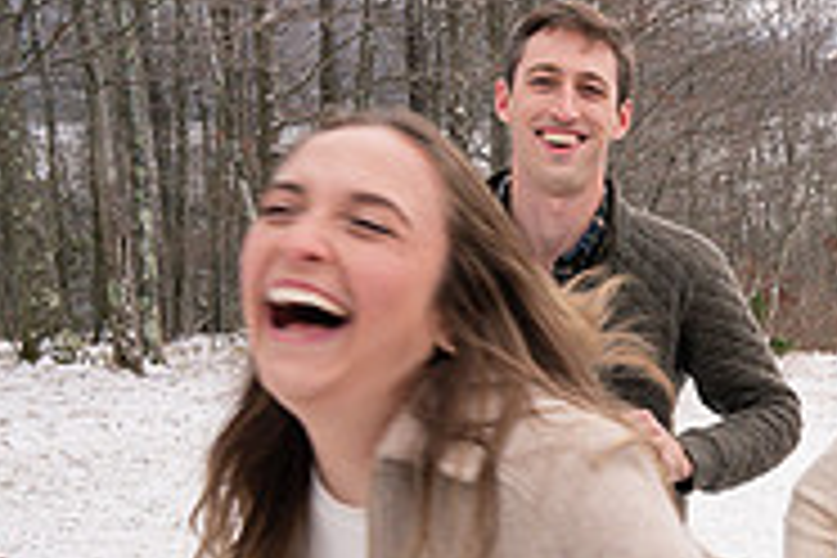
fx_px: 1744
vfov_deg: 18.0
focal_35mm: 75
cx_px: 1188
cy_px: 461
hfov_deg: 22.9
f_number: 6.3
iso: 400
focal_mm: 24
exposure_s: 1/250
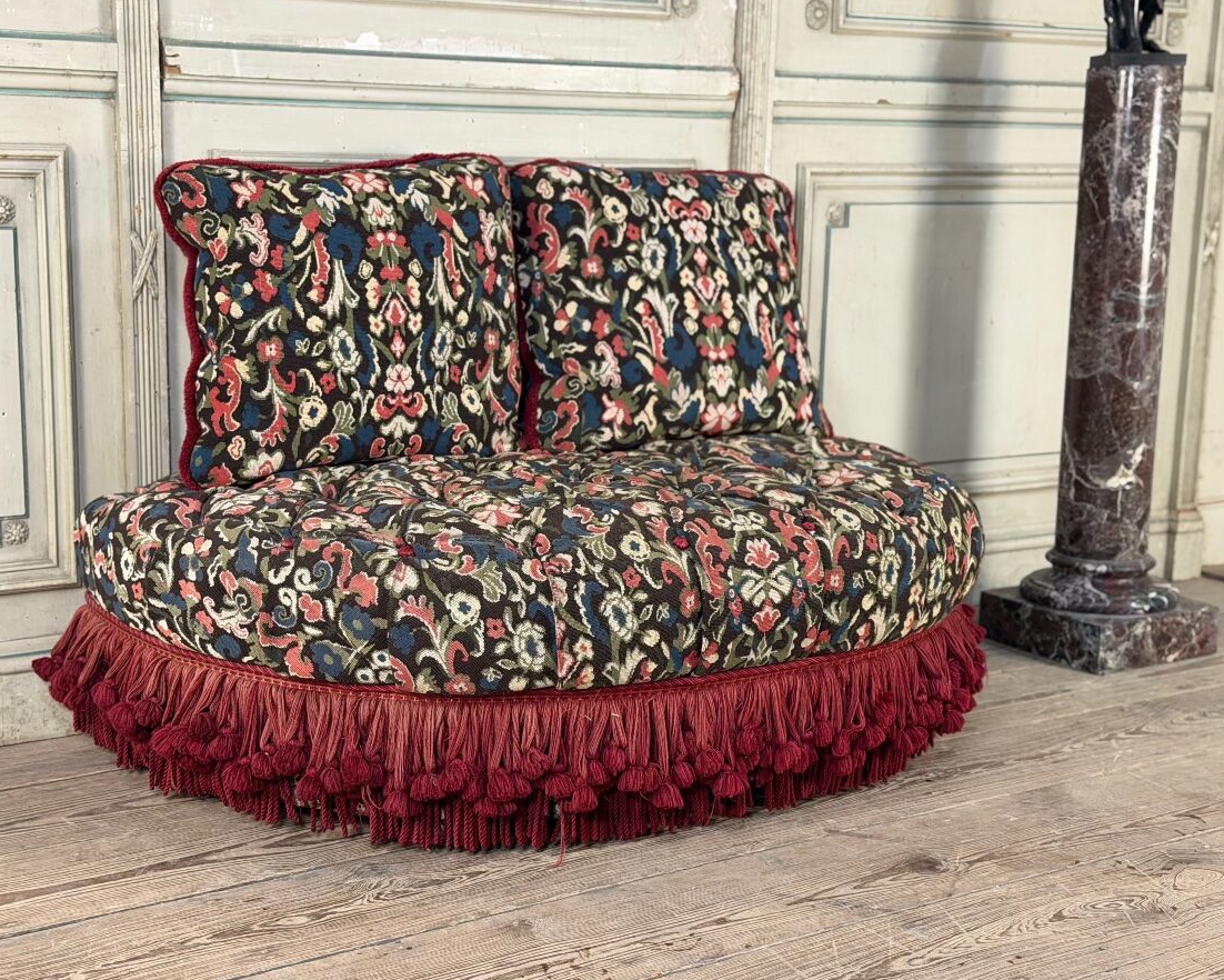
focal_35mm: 51
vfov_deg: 29.7
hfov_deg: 36.6
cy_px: 490
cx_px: 572
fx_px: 1848
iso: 250
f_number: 1.78
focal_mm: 6.76
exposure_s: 1/50
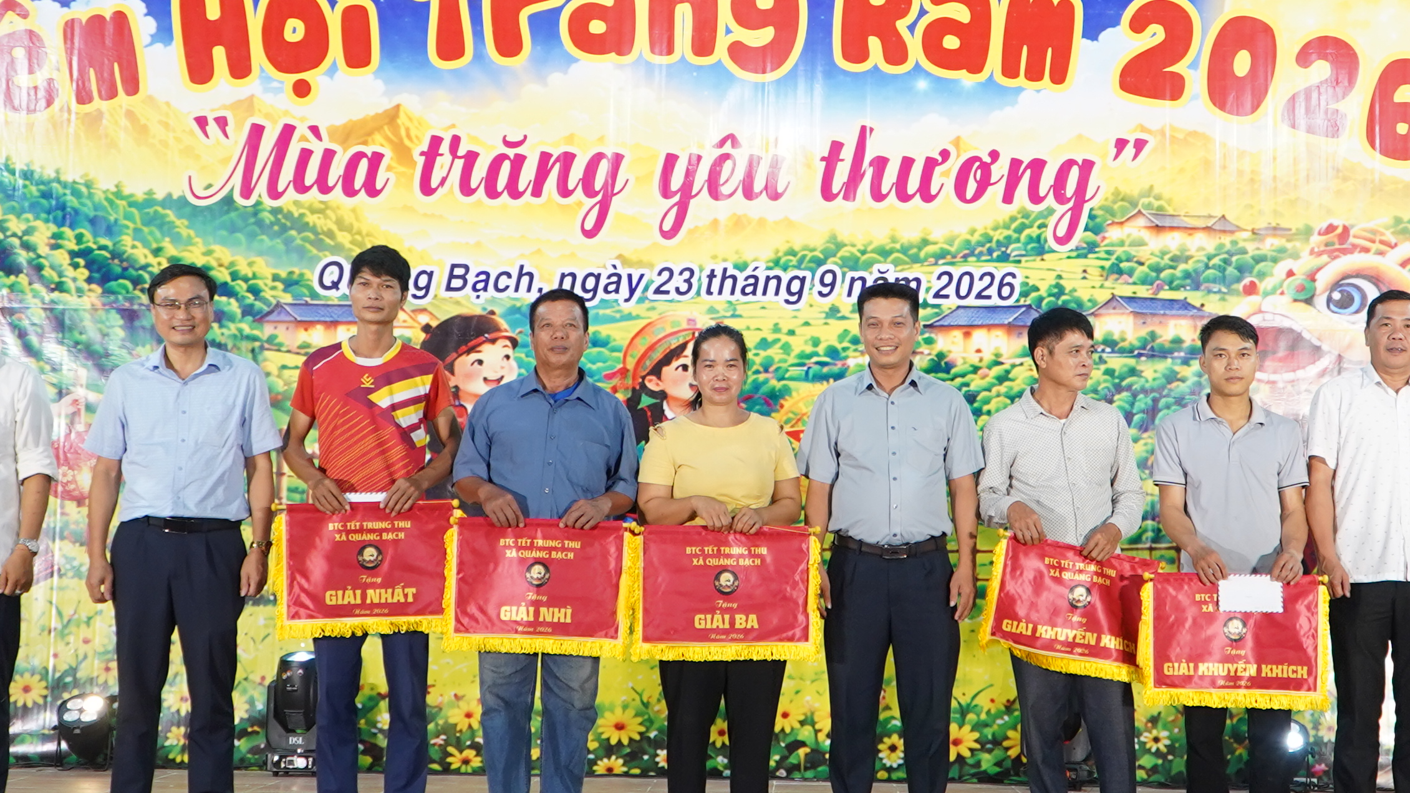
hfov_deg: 33.8
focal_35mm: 62
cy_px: 274
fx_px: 2318
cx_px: 790
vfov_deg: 19.4
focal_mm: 23
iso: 640
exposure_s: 1/40
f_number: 4
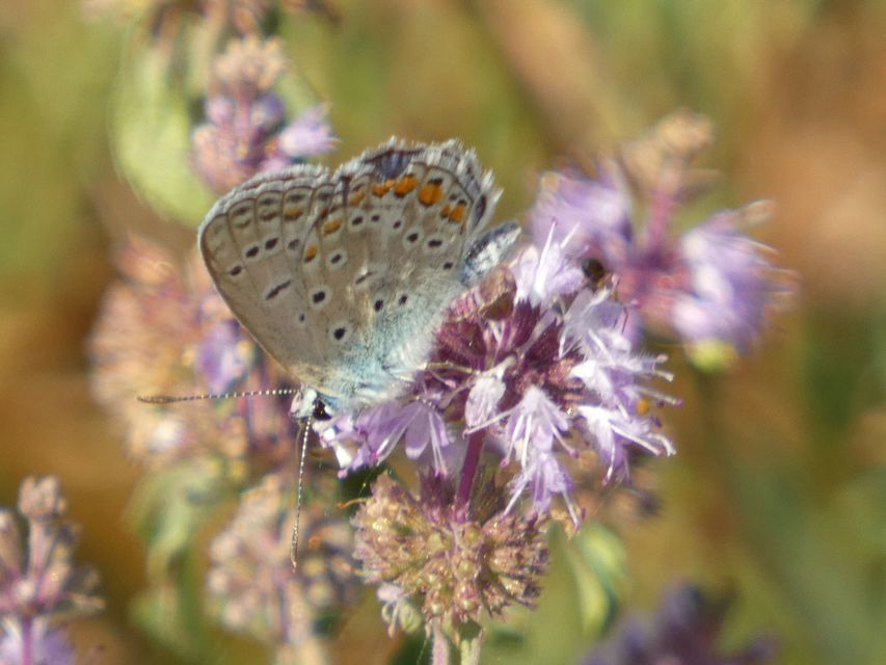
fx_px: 30616
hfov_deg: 1.7
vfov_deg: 1.2
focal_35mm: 1196
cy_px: 332
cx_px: 443
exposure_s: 1/125
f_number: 5.9
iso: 100
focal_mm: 214.2
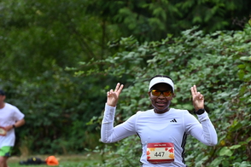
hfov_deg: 5.5
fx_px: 2607
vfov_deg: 3.7
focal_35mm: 374
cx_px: 148
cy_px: 137
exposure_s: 1/400
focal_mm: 200
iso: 400
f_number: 6.3
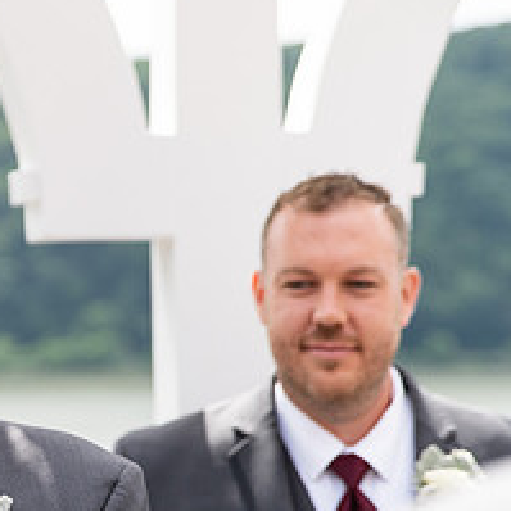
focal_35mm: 173
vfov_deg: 10.1
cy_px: 438
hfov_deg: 10.0
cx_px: -51
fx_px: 2889
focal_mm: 70
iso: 125
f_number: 2.8
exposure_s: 1/1600
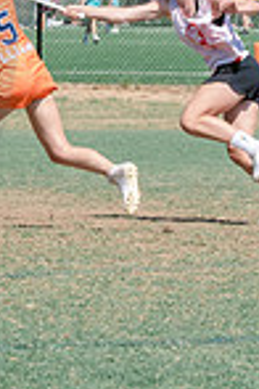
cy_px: 89
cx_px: -357
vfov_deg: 3.9
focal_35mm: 526
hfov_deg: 2.6
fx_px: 5676
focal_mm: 78
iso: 400
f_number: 8
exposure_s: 1/1000
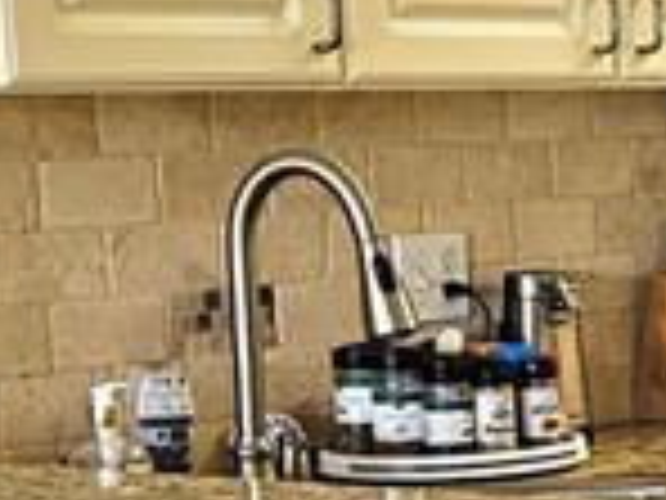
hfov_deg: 10.8
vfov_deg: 9.3
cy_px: 486
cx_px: 1530
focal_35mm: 159
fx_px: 3059
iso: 200
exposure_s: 1/120
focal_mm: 5.4
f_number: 1.8
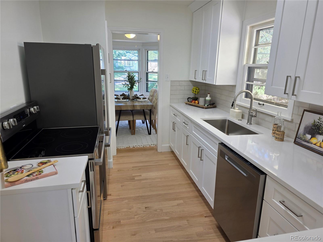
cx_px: 162
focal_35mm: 23
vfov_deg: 58.9
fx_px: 215
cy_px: 121
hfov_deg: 73.9
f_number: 1.7
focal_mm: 6.3
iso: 64
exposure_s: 1/120
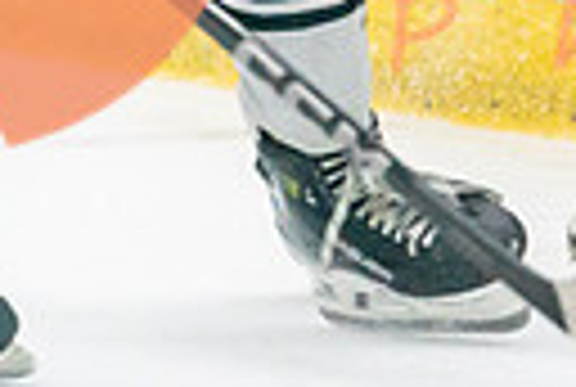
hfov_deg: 1.8
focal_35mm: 1172
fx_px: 18796
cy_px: 74
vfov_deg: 1.2
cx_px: 1267
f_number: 2.8
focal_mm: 200
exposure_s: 1/1250
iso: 3200
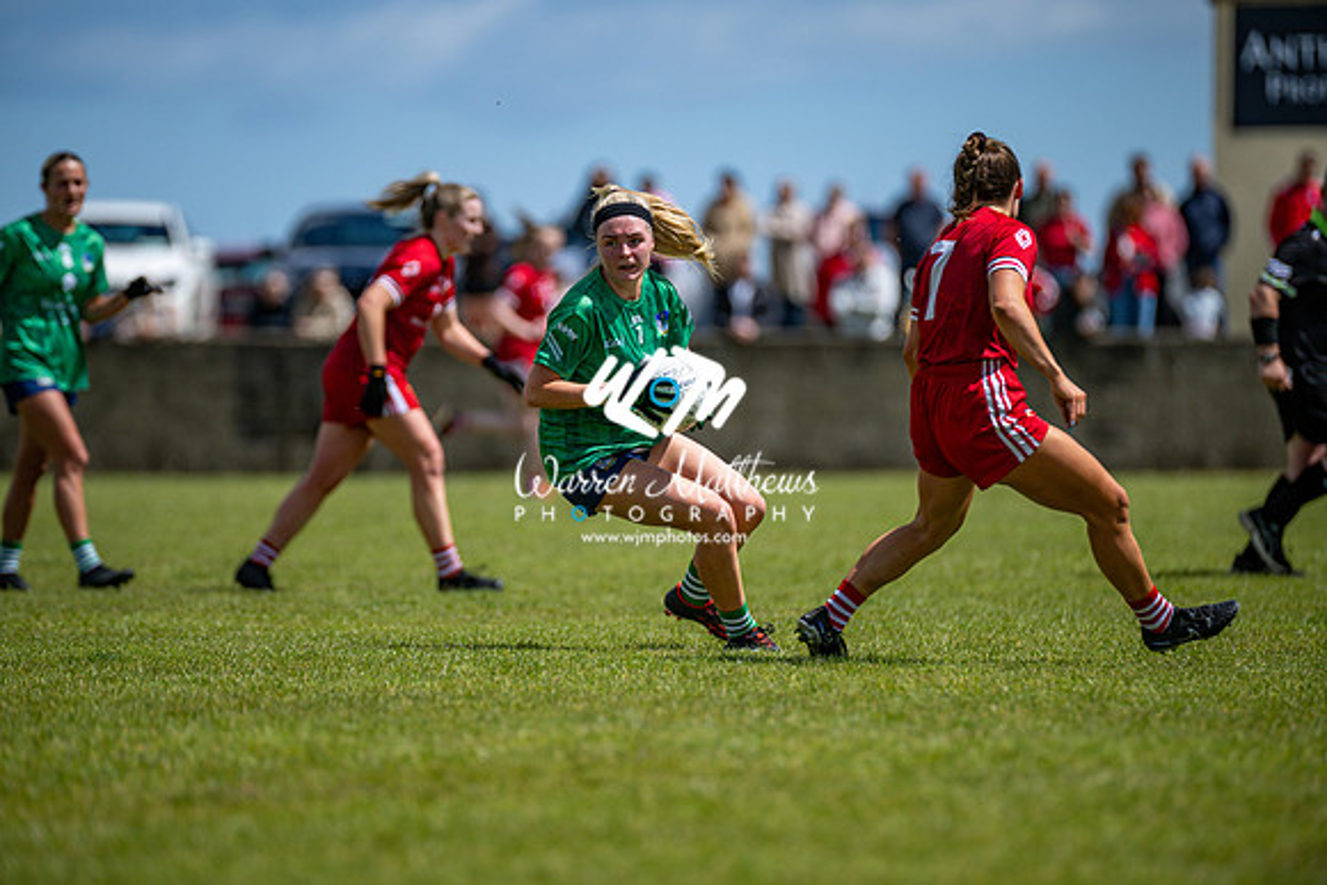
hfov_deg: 6.9
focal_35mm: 300
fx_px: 11060
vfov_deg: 4.6
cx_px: 664
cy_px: 442
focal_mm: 300
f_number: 2.8
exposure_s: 1/6400
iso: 125
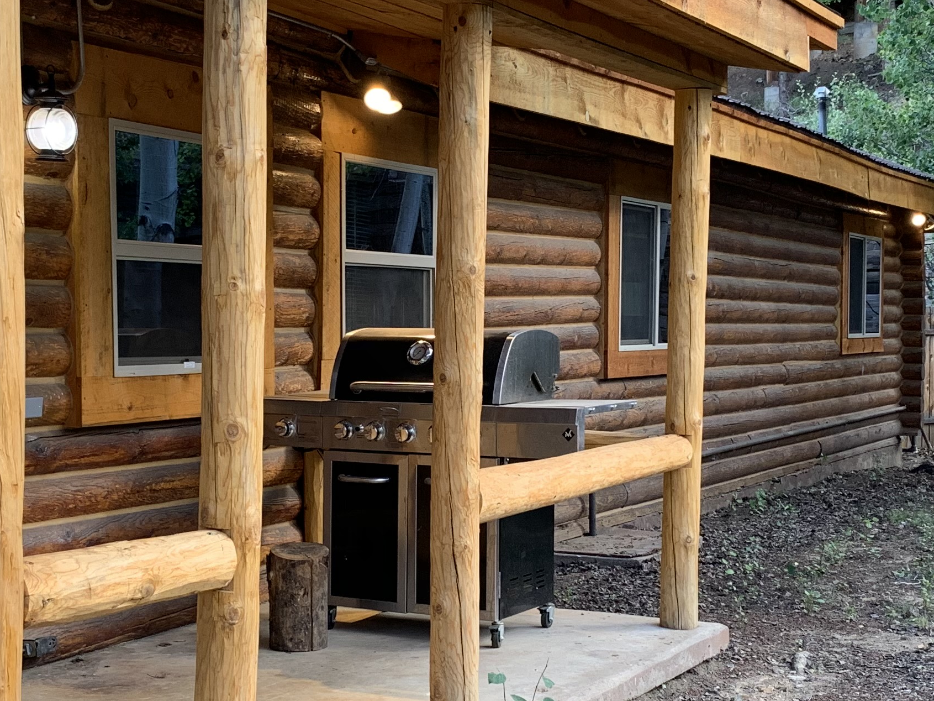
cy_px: 443
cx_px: 419
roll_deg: +0.2
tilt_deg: -4.5
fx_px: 1673
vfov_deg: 23.6
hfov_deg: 31.2
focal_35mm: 62
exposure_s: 1/122
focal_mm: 4.25
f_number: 1.8
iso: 64
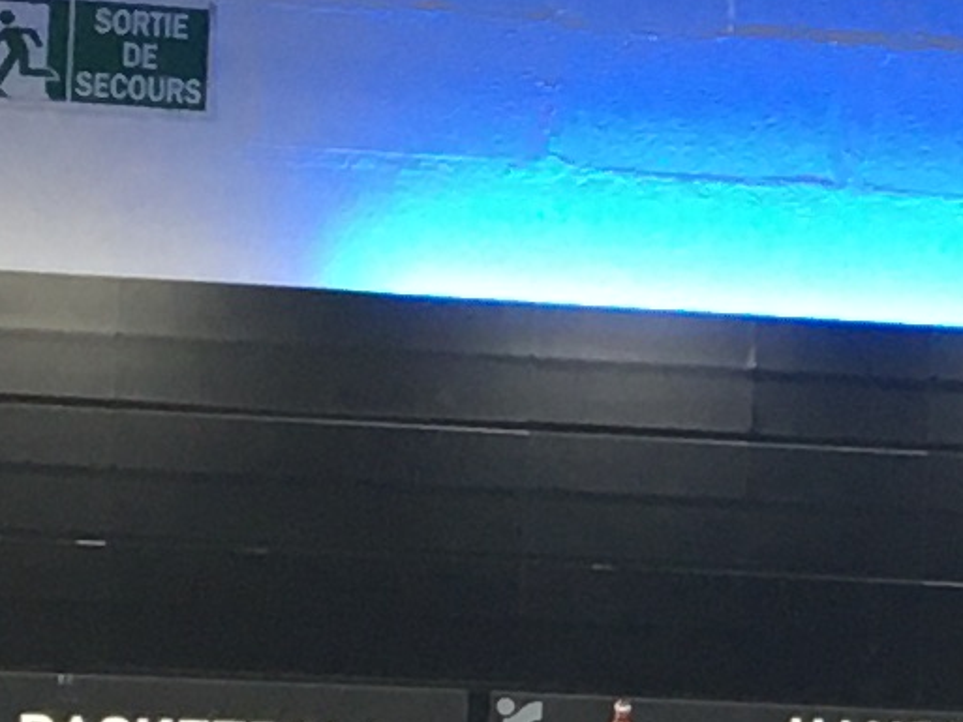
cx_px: 1603
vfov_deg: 6.5
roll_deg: -2.1
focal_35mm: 228
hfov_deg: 8.4
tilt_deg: +4.8
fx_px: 6344
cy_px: 778
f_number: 2.2
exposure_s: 1/33
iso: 50
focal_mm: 4.15
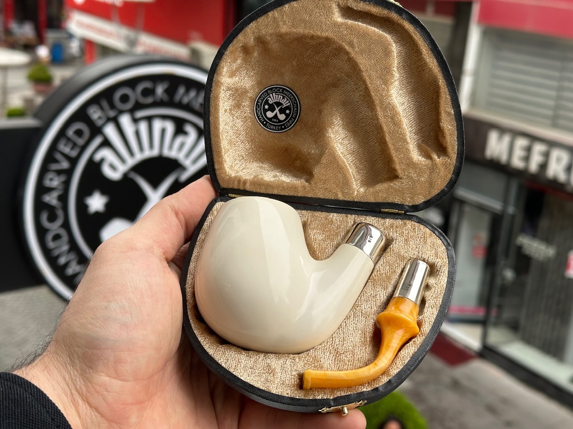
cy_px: 214
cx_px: 286
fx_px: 795
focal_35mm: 48
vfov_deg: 30.3
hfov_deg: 39.7
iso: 64
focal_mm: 6.86
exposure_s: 1/494
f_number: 1.78
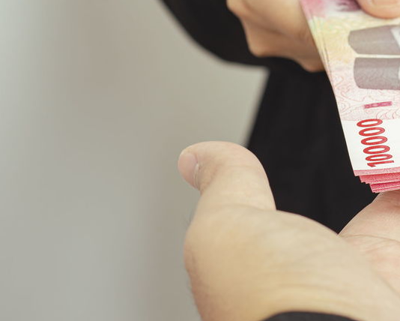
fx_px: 1872
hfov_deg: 12.1
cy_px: 82
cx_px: 372
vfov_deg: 9.8
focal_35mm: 158
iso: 100
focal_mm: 50
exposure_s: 1/160
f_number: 5.6
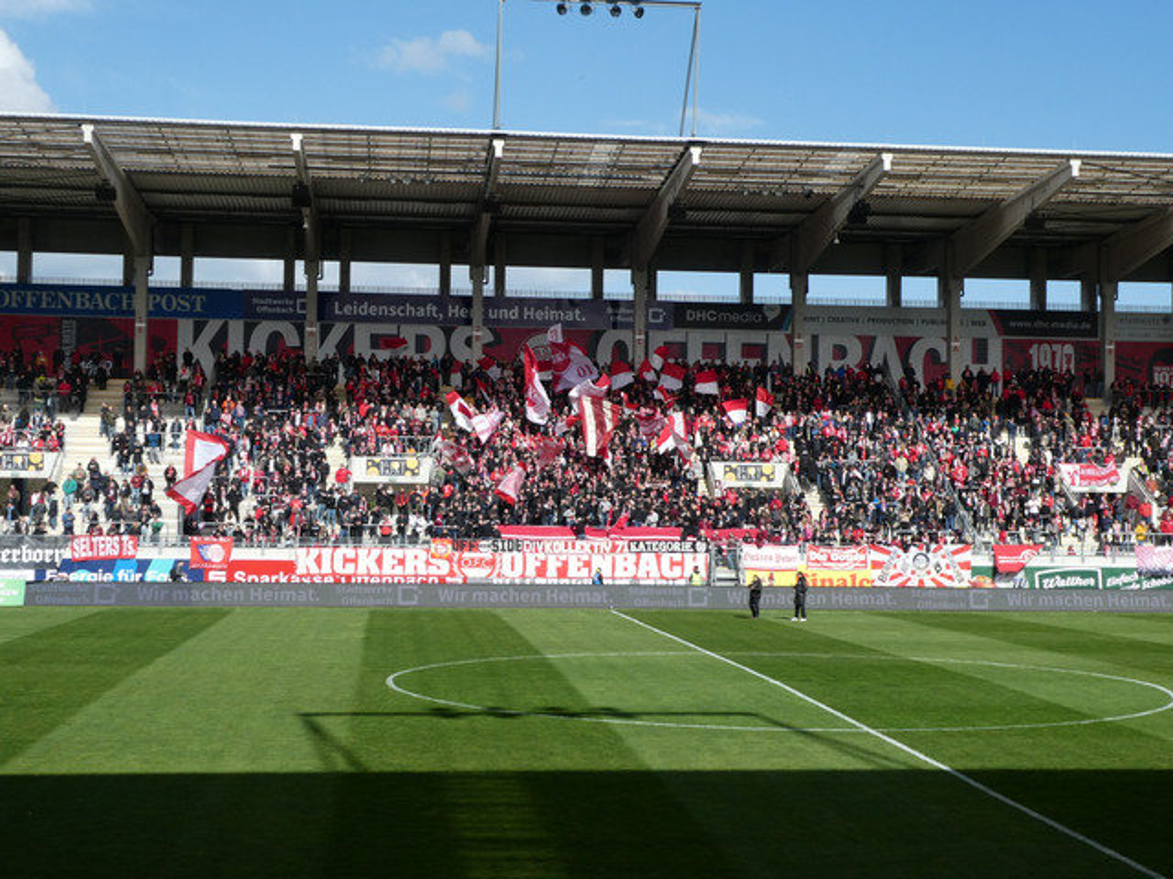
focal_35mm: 54
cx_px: 586
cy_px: 440
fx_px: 1830
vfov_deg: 27.0
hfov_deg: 35.5
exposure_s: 1/800
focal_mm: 9.6
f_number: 4.1
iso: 80
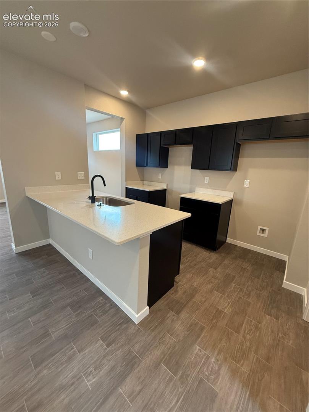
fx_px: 167
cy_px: 206
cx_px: 154
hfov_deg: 85.6
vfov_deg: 102.1
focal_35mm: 14
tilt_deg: -13.4
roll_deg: -2.4
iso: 320
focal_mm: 2.22
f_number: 2.2
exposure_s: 1/120
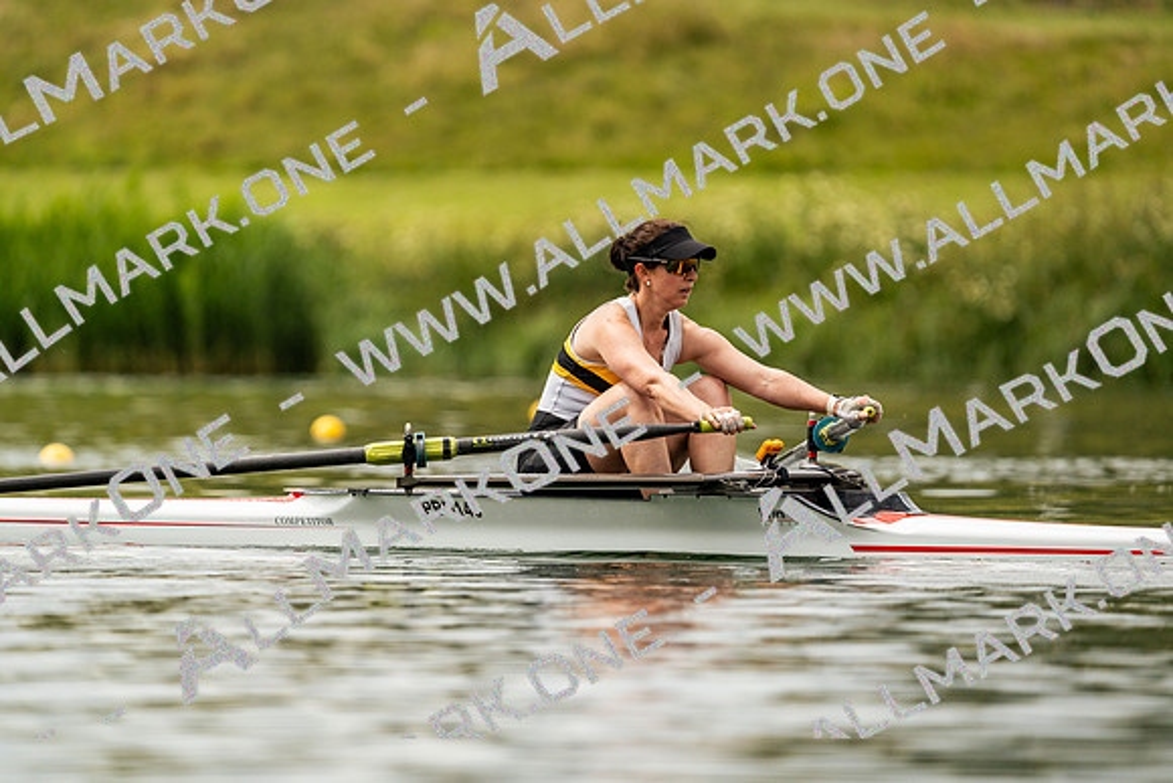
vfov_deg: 2.7
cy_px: 392
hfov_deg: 4.0
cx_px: 586
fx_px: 16686
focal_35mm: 512
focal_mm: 512
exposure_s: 1/2000
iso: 320
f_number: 6.3
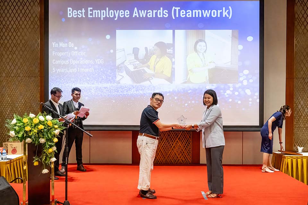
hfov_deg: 61.1
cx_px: 154
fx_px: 261
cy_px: 102
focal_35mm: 30
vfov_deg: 43.0
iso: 5600
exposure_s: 1/200
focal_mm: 30.5
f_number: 5.6
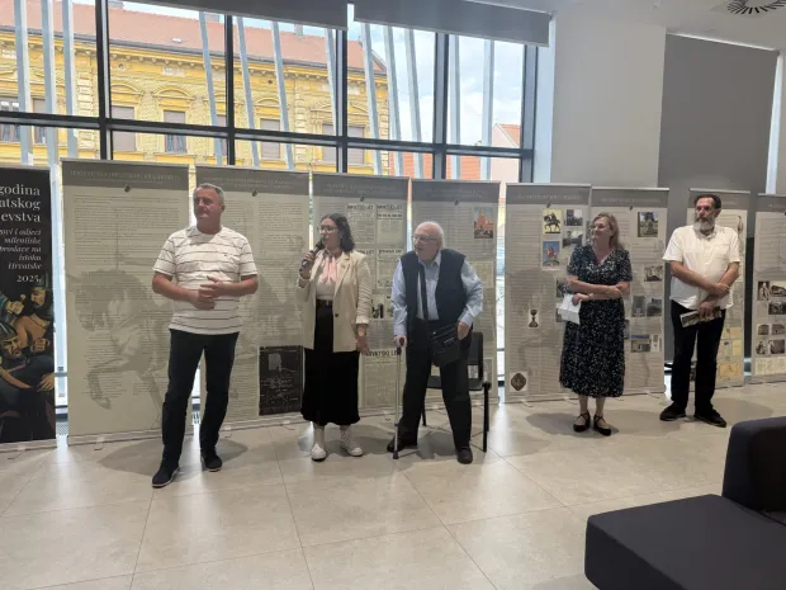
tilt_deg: -5.0
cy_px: 295
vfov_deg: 56.8
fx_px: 545
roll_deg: -1.1
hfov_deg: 71.6
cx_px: 393
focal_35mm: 24
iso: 80
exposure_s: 1/100
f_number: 1.78
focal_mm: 6.76
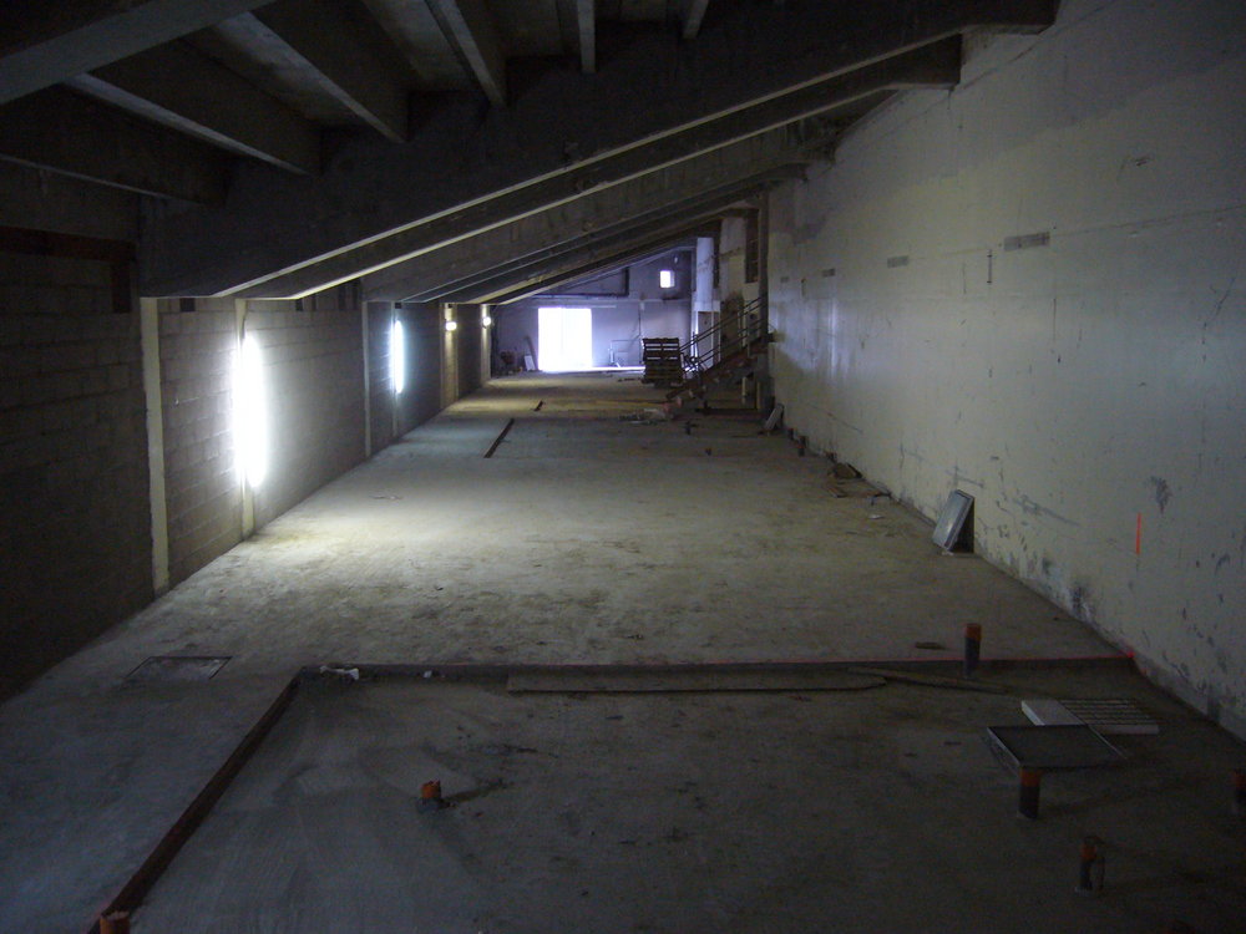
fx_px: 1260
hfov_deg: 52.6
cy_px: 467
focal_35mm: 35
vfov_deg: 40.7
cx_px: 623
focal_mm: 5.8
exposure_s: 1/8
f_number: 2.8
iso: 200
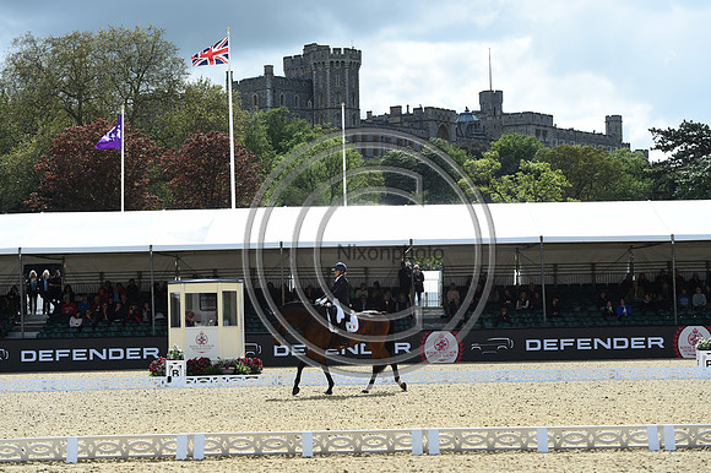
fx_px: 1816
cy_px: 236
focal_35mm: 92
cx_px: 356
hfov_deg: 22.2
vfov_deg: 14.8
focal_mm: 92
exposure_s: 1/1250
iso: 200
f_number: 5
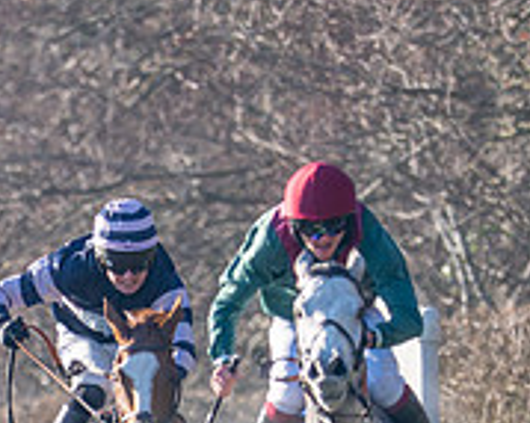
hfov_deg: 0.8
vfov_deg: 0.6
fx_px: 38378
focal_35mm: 2448
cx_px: -23
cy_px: 543
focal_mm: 400
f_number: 5
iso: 400
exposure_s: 1/2000
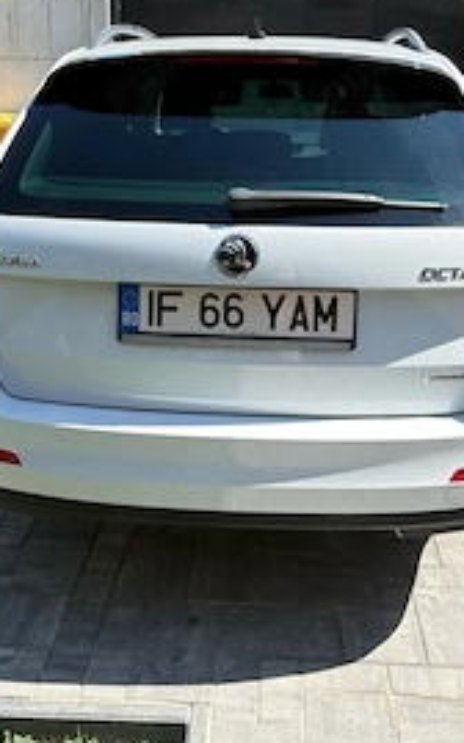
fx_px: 830
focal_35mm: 41
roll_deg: -0.8
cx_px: 249
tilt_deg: -15.9
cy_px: 290
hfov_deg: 31.2
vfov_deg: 47.9
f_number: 1.6
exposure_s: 1/1751
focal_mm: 5.96
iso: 64
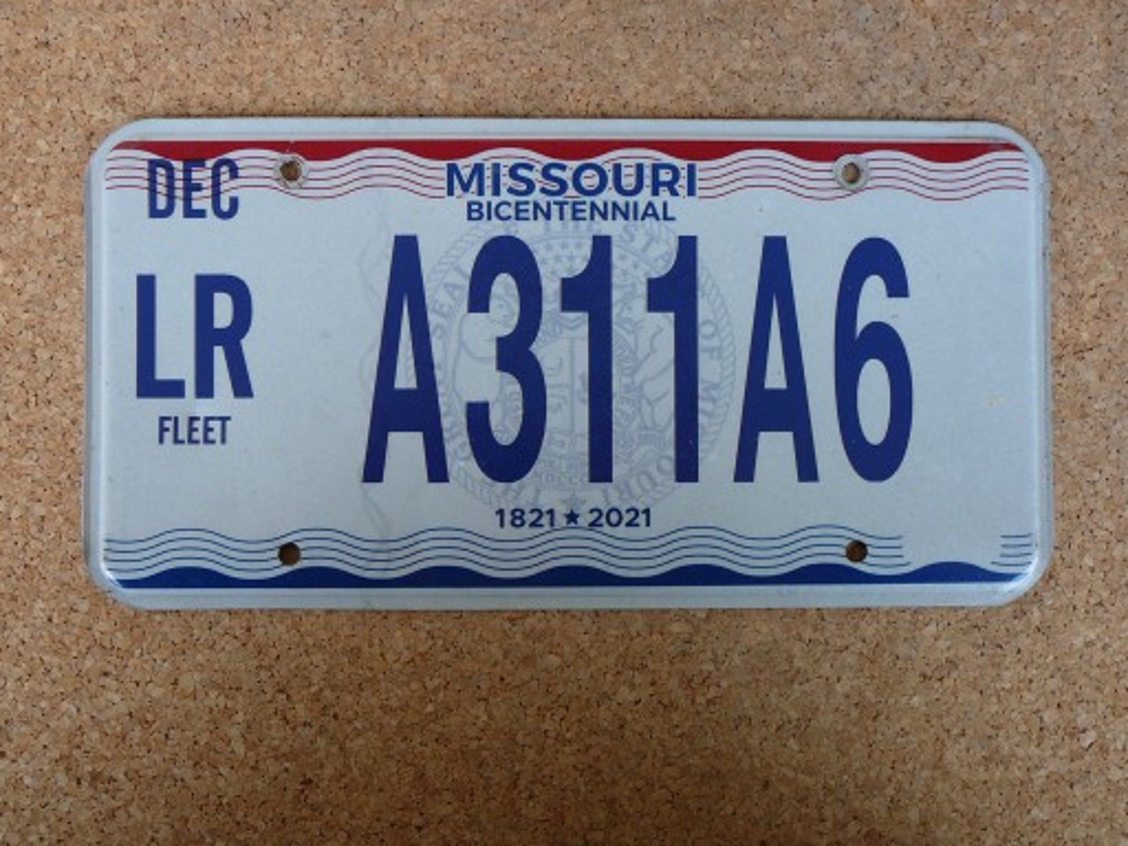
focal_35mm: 41
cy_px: 423
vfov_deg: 35.1
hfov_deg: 45.8
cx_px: 564
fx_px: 1336
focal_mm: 6.1
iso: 100
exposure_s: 1/30
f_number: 3.1
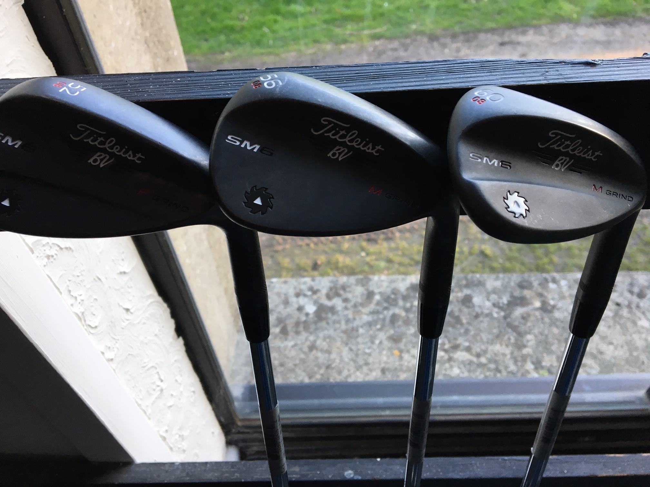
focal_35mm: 29
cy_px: 244
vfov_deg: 48.2
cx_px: 325
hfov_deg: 61.7
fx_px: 545
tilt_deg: -49.9
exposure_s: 1/33
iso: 25
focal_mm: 4.15
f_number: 2.2
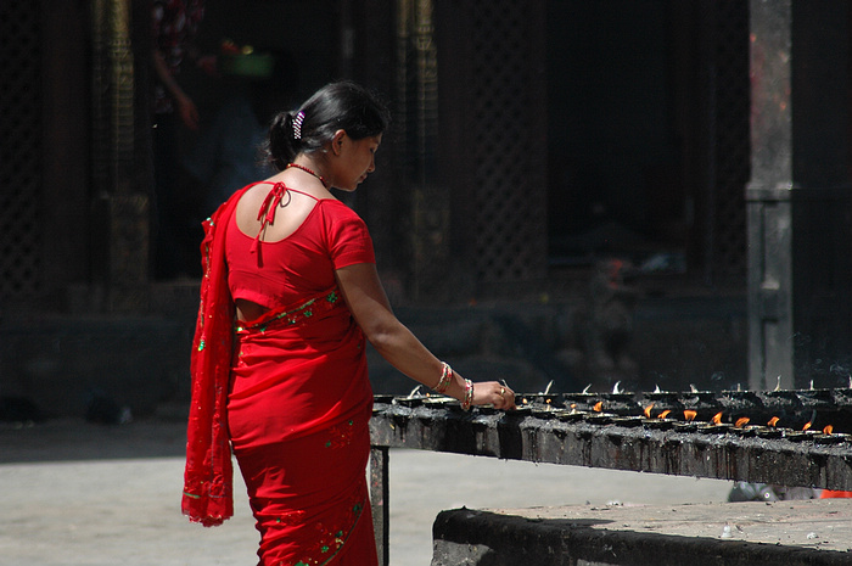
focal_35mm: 450
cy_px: 283
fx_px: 10637
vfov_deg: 3.0
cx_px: 426
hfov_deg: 4.6
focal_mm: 300
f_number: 5.6
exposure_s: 1/1250
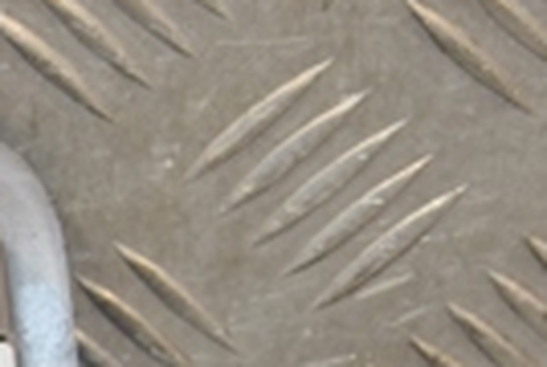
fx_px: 6304
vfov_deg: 3.3
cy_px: 726
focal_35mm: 414
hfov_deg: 4.9
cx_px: -580
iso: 800
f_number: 6.3
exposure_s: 1/200
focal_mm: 58
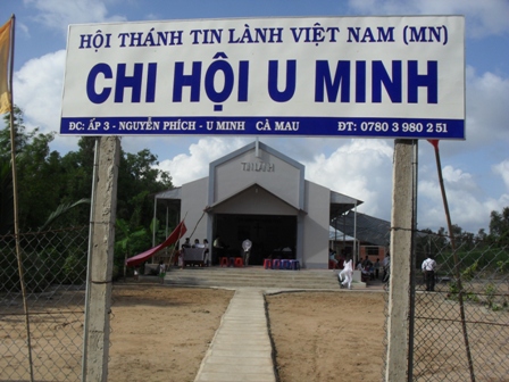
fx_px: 515
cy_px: 191
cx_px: 254
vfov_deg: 40.7
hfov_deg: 52.6
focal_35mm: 35
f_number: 8.4
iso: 100
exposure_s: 1/350
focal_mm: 6.3
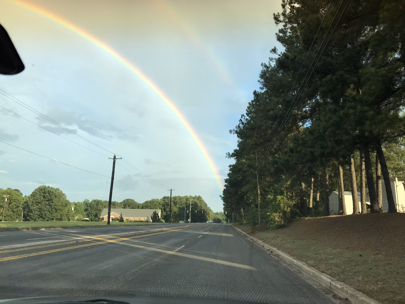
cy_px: 152
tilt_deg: +8.2
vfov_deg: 49.7
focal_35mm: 28
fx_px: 328
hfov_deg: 63.4
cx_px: 202
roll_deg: -1.3
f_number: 1.8
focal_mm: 3.99
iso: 20
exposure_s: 1/977
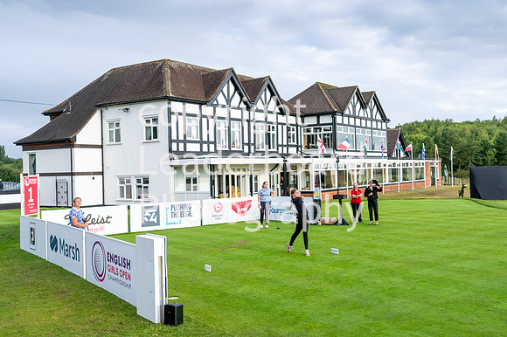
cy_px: 168
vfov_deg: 36.8
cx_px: 254
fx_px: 507
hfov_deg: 53.2
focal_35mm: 36
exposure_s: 1/800
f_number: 5
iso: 250
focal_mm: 24
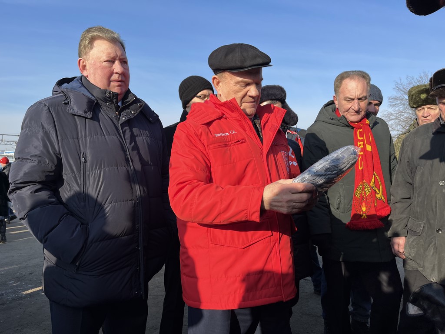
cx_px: 222
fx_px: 334
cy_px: 167
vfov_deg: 53.1
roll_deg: -0.3
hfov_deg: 67.3
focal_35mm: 26
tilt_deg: -0.1
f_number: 1.6
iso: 50
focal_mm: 5.1
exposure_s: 1/2571
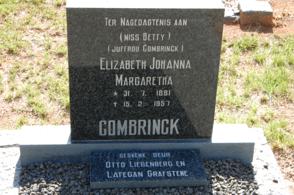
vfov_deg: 15.2
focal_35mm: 90
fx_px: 734
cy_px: 98
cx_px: 147
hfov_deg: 22.6
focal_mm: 60
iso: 500
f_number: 22
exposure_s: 1/30
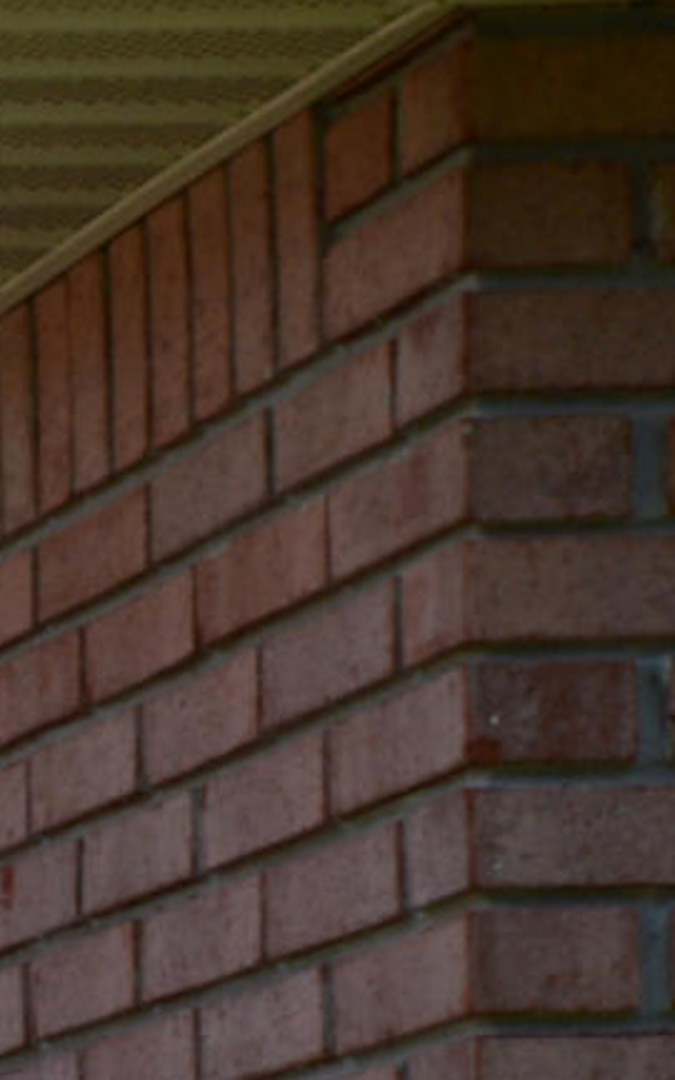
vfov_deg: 9.6
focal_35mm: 212
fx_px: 6240
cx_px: -2668
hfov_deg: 5.0
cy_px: 1608
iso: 100
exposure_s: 1/160
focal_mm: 20
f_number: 6.3
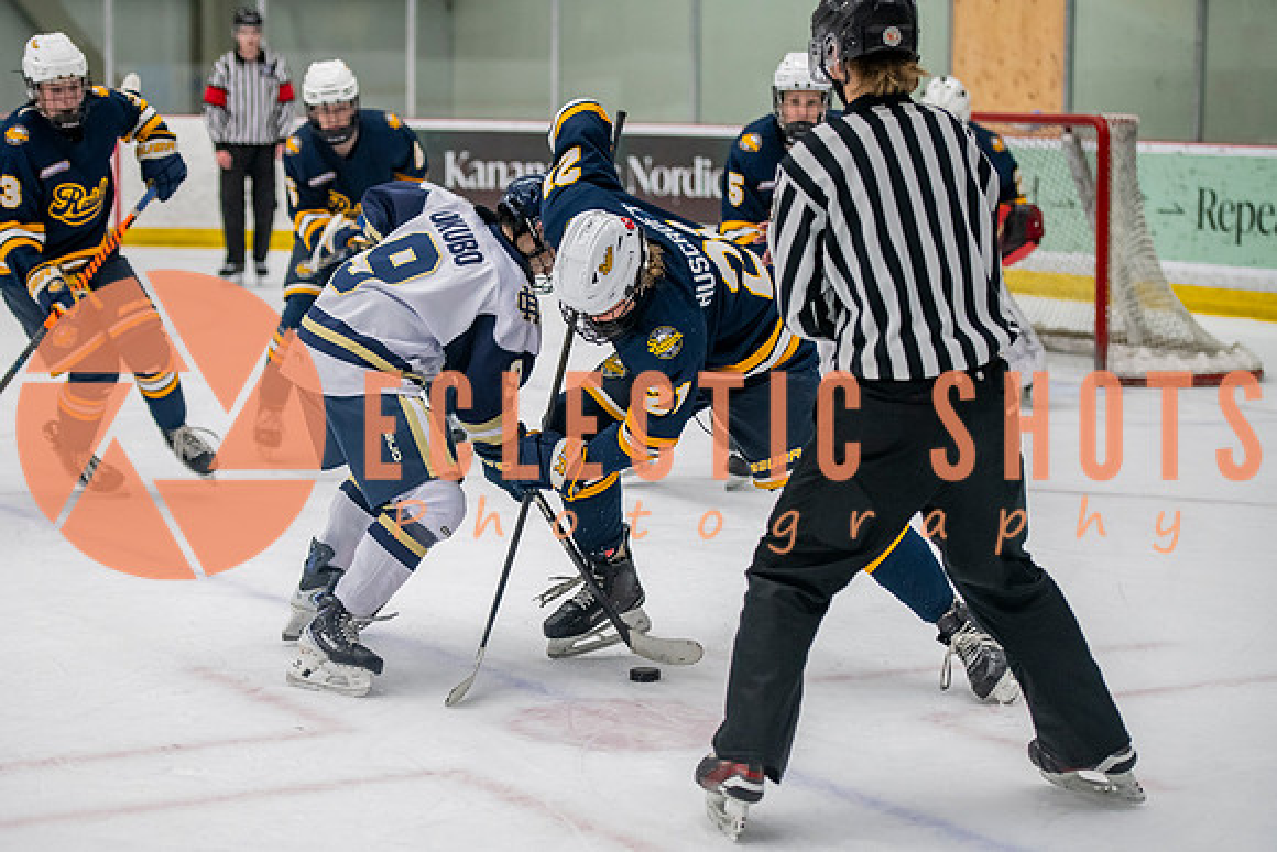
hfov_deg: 21.3
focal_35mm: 96
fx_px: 3397
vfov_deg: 14.3
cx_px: 566
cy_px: 466
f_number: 3.2
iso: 2000
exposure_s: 1/640
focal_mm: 86
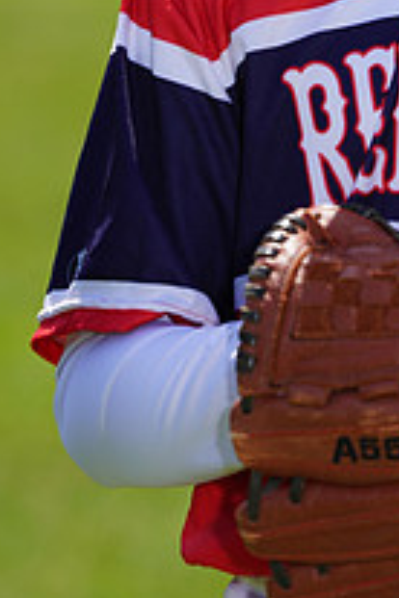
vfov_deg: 2.8
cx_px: 444
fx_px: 12036
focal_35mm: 724
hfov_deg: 1.9
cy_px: -95
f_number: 7.1
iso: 100
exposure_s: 1/250
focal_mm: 259
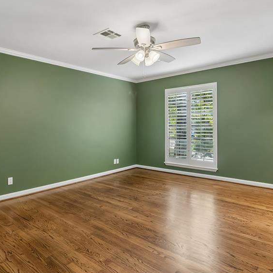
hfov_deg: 67.0
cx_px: 120
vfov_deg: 67.0
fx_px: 205
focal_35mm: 23
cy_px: 120
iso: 1000
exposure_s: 1/125
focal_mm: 10
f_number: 5.6
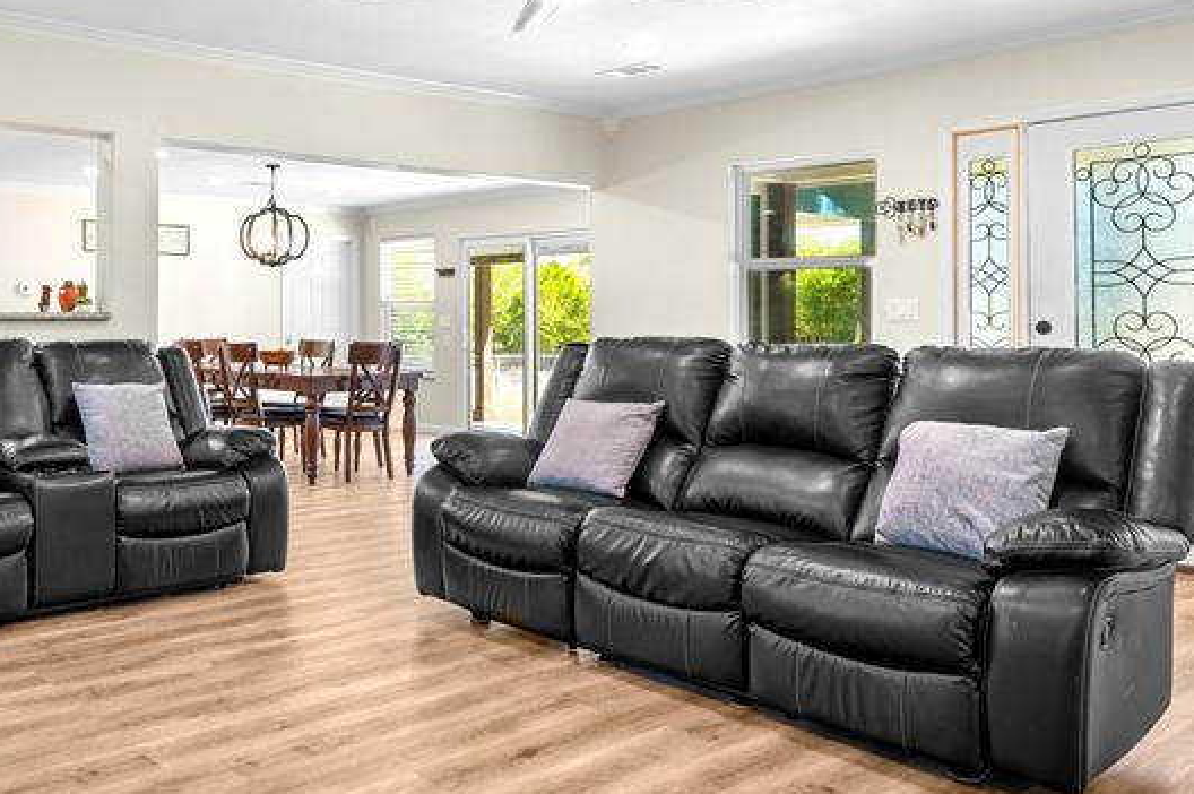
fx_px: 1093
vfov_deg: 39.7
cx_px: 305
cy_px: 308
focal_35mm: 33
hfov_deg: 54.7
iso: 125
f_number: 9
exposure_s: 1.3
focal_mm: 17
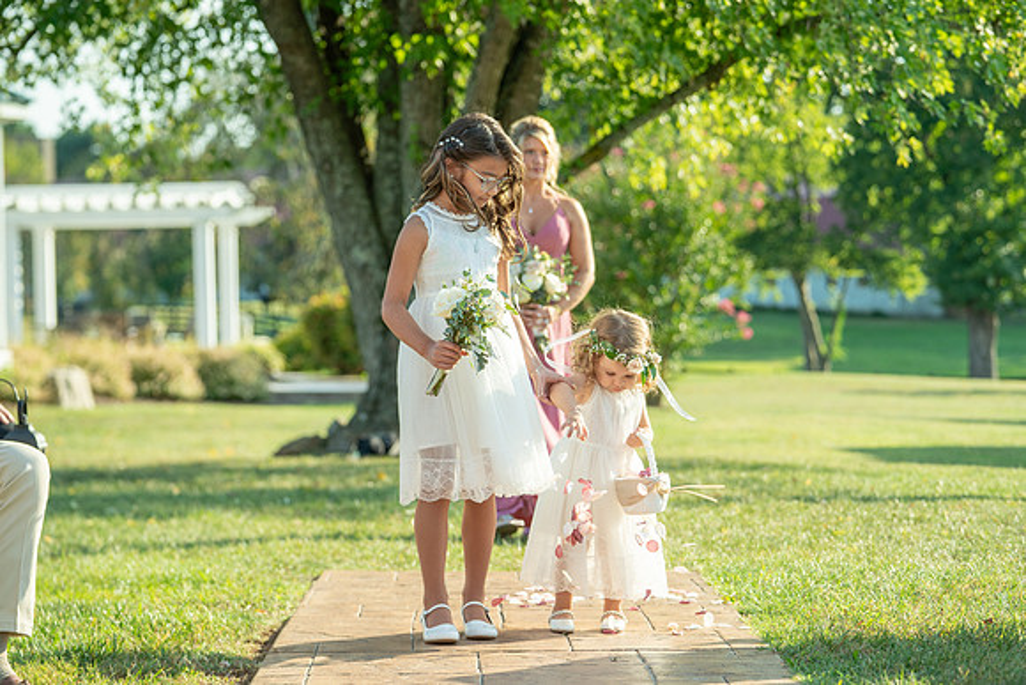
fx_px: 3142
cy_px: 318
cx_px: 549
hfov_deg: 18.5
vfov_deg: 12.4
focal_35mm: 110
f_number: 4
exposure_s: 1/500
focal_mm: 103
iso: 100
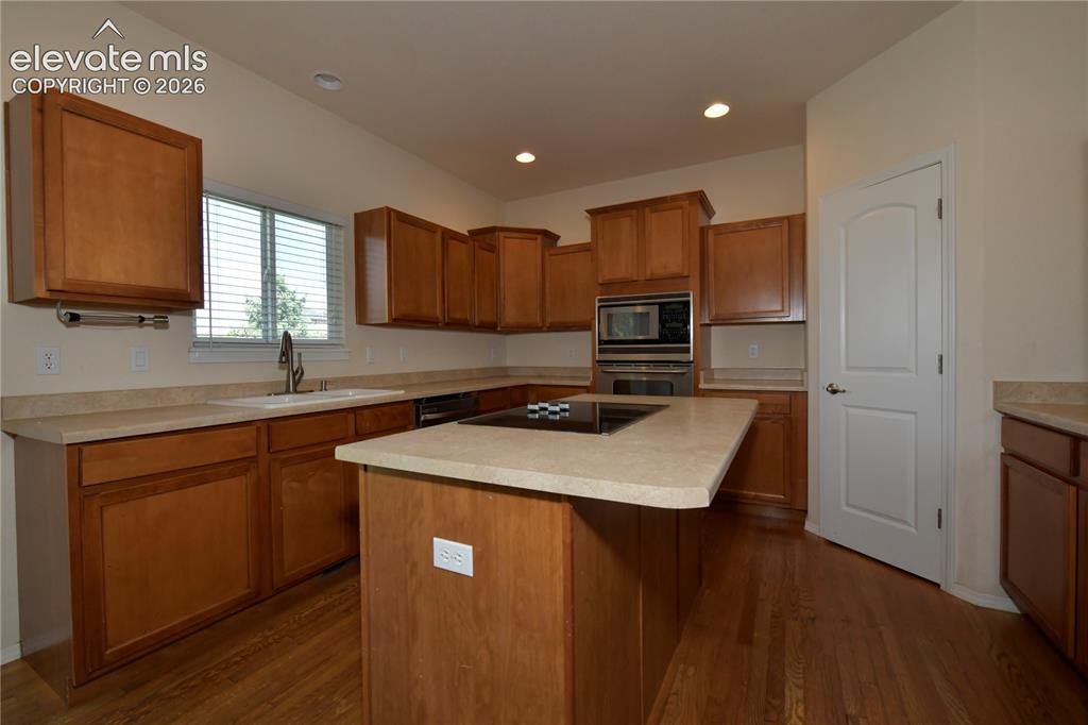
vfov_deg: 77.3
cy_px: 362
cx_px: 544
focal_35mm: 15
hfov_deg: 100.4
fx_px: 453
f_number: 10
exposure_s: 1/160
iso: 1250
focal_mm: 15
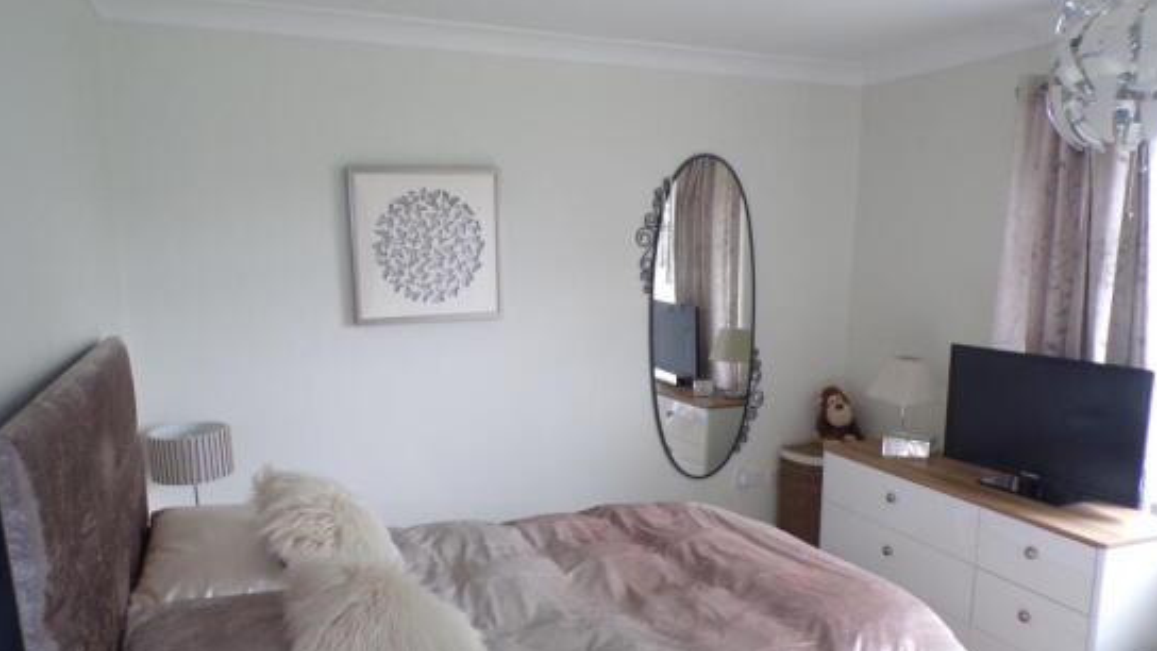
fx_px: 859
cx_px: 580
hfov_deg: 67.9
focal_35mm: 28
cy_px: 380
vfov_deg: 41.4
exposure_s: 1/34
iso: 141
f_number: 3
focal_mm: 4.3
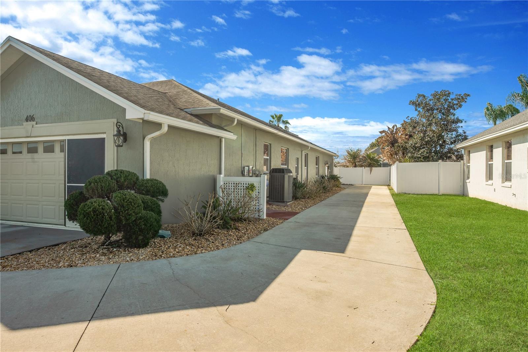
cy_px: 176
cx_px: 264
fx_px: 308
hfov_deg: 81.2
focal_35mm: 21
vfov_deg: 59.5
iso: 250
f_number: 8
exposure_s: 1/320
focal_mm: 21
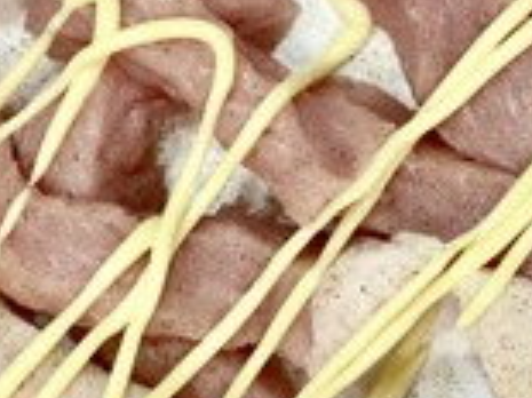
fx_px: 2841
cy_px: 170
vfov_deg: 8.0
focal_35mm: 185
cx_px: 278
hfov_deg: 10.7
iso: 125
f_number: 2
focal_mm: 6
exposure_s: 1/100
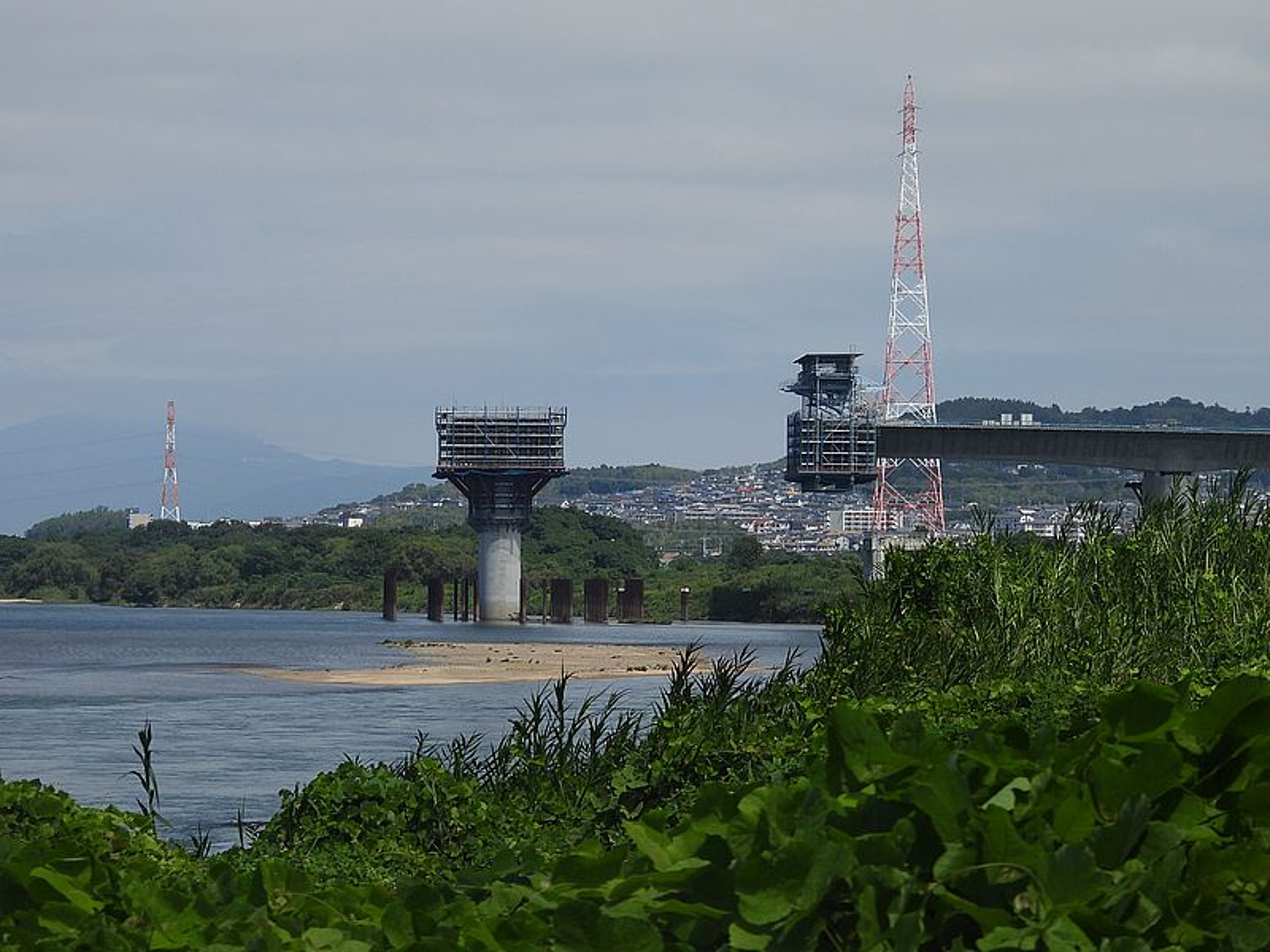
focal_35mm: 150
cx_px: 635
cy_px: 476
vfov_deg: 9.9
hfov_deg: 13.2
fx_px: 5503
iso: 100
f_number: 4.5
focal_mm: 26.8
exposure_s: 1/1600
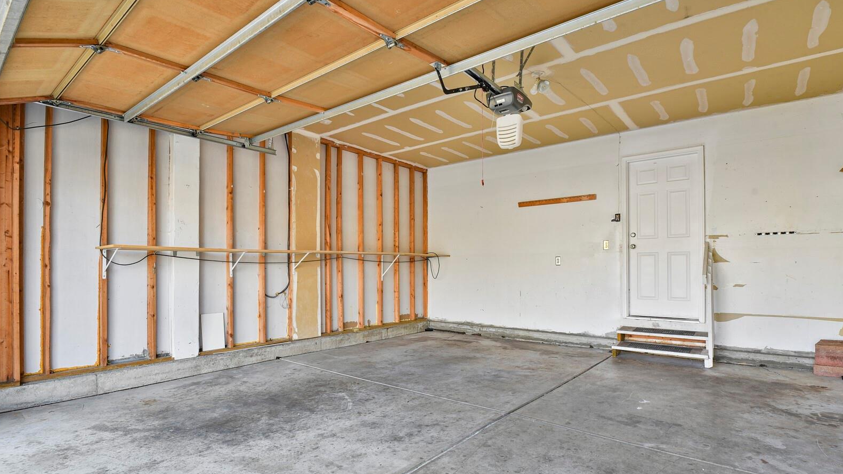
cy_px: 260
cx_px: 418
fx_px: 402
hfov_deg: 92.7
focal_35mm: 18
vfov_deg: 60.9
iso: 250
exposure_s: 1/6
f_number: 8
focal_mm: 17
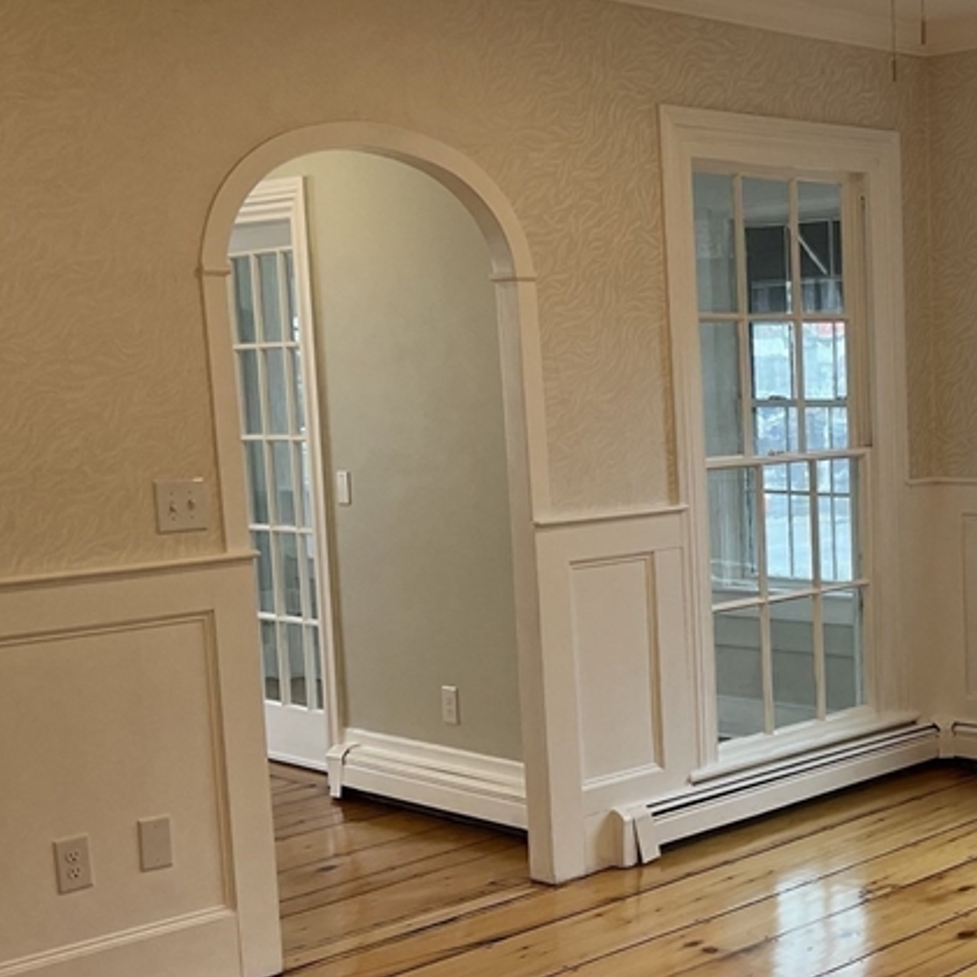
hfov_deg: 29.1
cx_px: 910
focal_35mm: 56
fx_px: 1788
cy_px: 616
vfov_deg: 30.4
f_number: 1.5
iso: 80
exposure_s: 1/120
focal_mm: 5.7
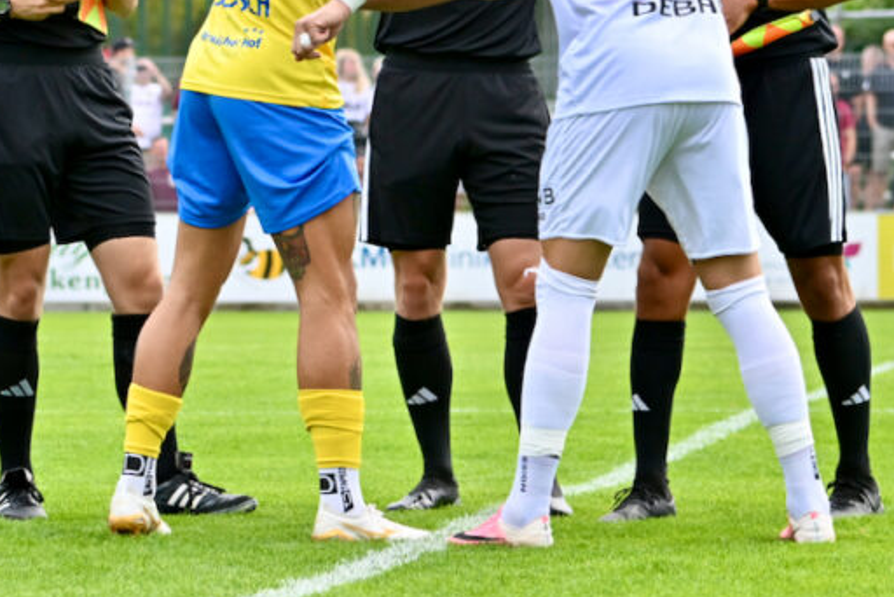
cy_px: 58
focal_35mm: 224
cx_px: 520
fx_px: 5566
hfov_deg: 9.2
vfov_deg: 6.1
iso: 500
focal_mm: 112
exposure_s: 1/1600
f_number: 4.8
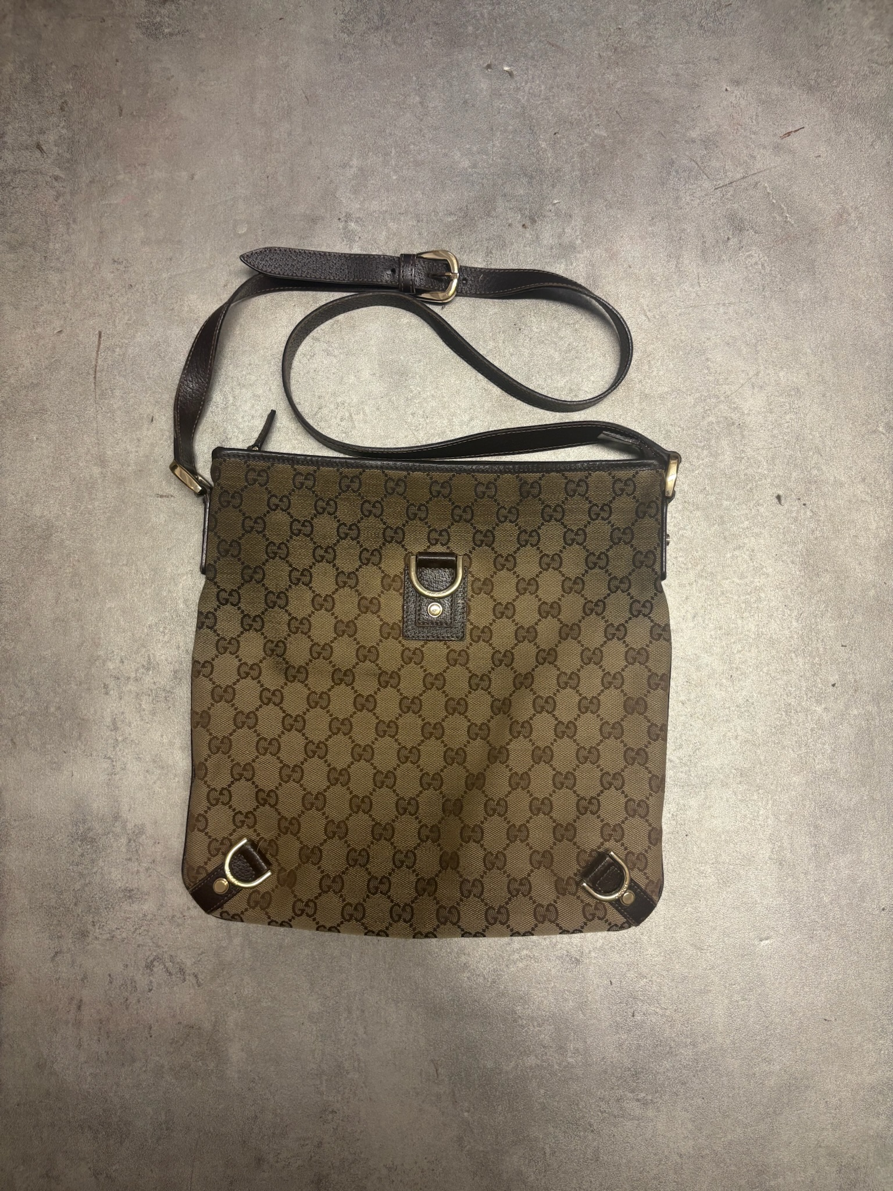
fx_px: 894
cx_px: 446
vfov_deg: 67.3
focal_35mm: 26
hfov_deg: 53.1
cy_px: 596
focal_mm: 5.96
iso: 100
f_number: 1.6
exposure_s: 1/50
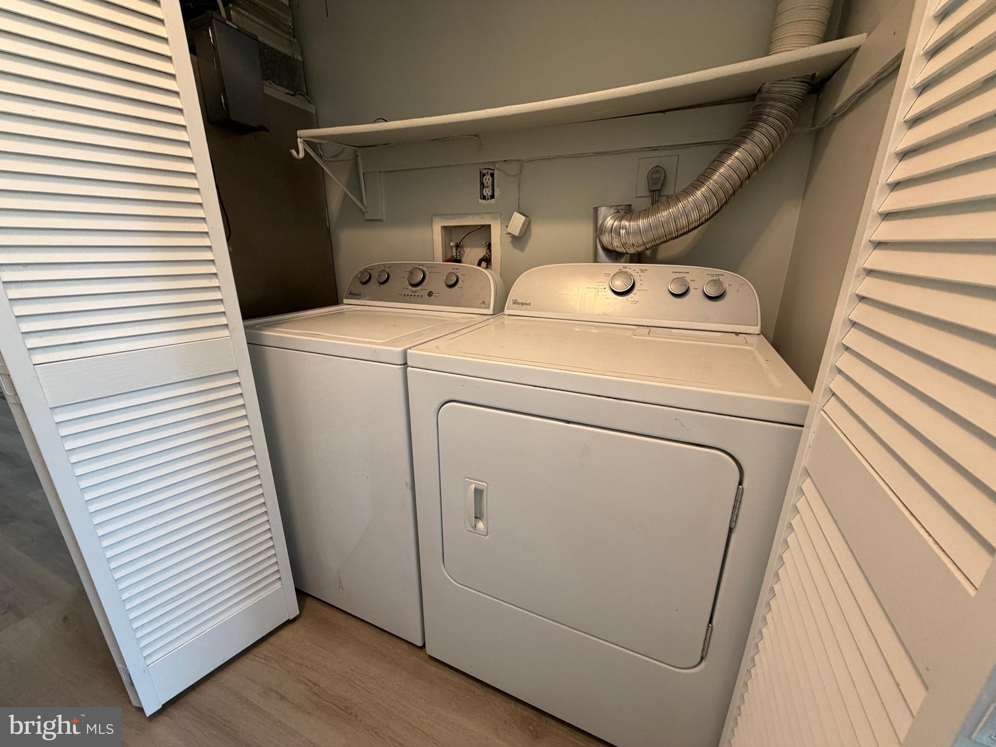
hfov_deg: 102.1
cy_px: 374
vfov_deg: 85.7
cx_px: 498
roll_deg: +0.2
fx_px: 403
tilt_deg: -16.7
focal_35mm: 14
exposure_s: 1/60
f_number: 2.2
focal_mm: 2.22
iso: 160
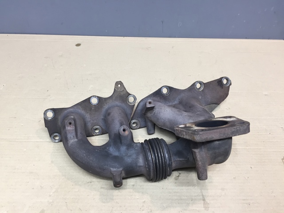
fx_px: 238
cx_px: 142
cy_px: 106
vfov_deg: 48.2
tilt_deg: -46.7
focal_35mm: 29
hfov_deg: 61.7
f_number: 2.2
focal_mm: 4.15
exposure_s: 1/33
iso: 80
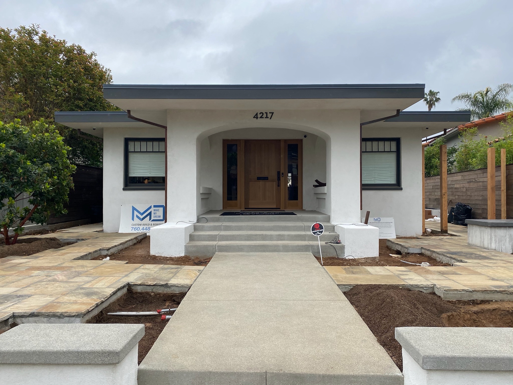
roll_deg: -0.2
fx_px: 385
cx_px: 256
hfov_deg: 67.3
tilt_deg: +1.0
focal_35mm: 26
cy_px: 192
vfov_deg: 53.1
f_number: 1.8
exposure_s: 1/1082
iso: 32
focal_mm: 4.25
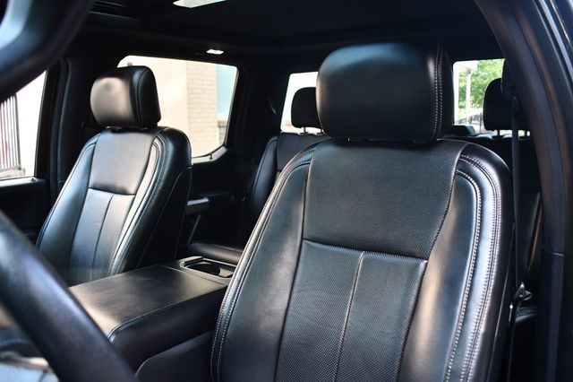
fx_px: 477
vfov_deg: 43.6
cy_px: 191
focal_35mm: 30
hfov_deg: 62.0
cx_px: 286
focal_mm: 20
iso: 800
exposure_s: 1/125
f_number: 3.5
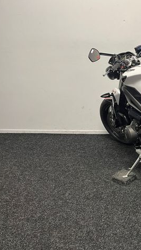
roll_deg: -1.1
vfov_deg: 52.8
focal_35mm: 38
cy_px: 125
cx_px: 160
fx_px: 253
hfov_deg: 28.0
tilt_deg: -21.0
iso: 100
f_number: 1.6
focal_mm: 5.1
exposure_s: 1/50
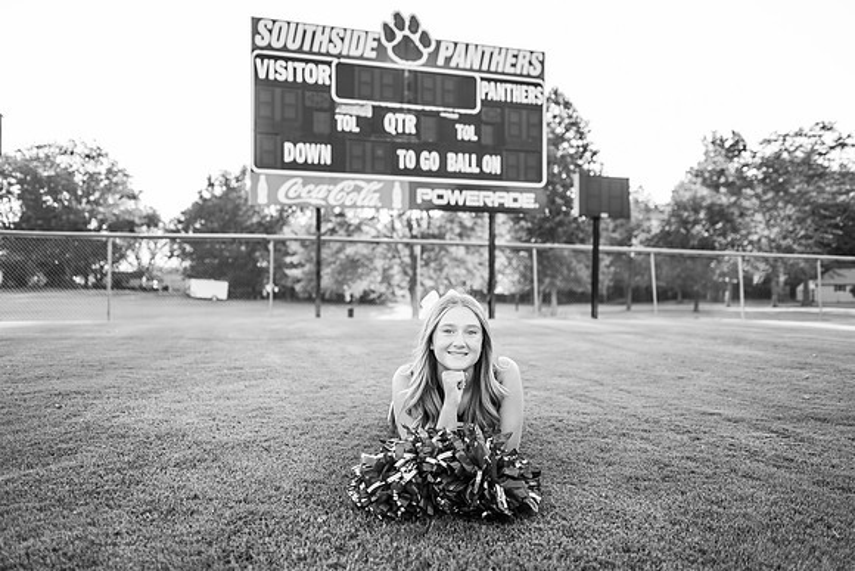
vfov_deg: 50.3
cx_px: 412
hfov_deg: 70.2
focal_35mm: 26
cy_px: 286
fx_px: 608
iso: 125
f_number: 2
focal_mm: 24
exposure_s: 1/500
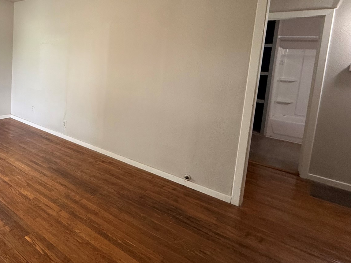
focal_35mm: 25
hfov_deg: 62.3
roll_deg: -3.5
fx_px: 253
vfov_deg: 53.6
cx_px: 60
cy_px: 83
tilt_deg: -5.7
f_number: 2.2
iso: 250
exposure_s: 1/60
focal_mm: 2.22
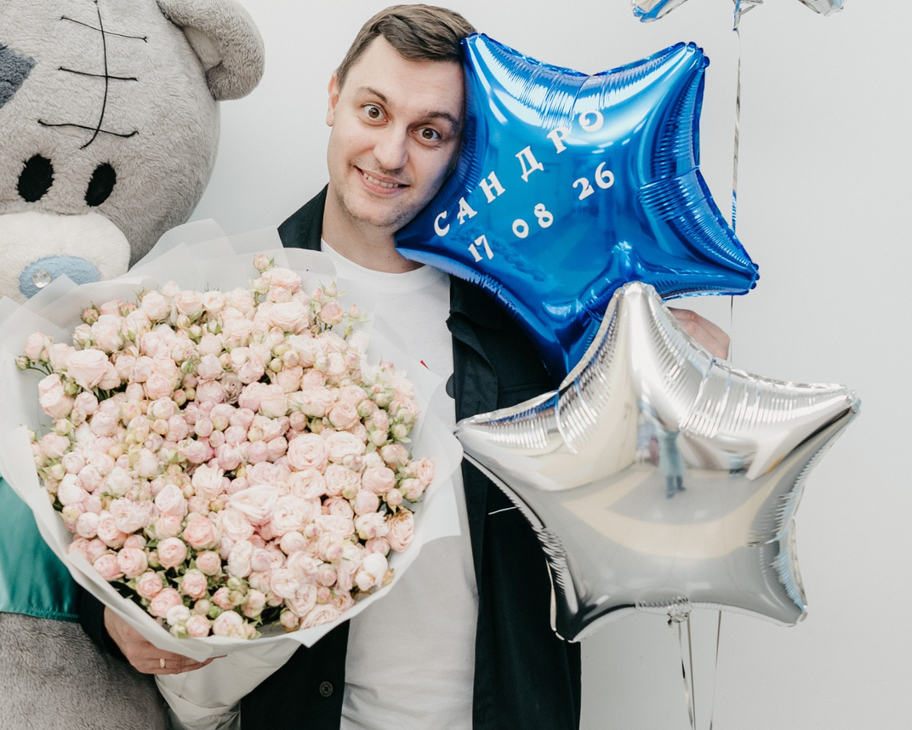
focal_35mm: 72
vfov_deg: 21.2
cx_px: 485
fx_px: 1944
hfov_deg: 26.4
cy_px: 226
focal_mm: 30
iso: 400
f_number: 4
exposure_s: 1/160
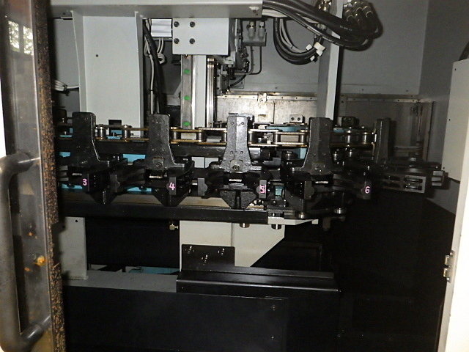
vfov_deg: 49.7
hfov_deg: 63.4
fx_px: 379
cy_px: 176
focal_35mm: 28
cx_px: 234
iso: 1600
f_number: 3.5
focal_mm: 5
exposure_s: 1/45
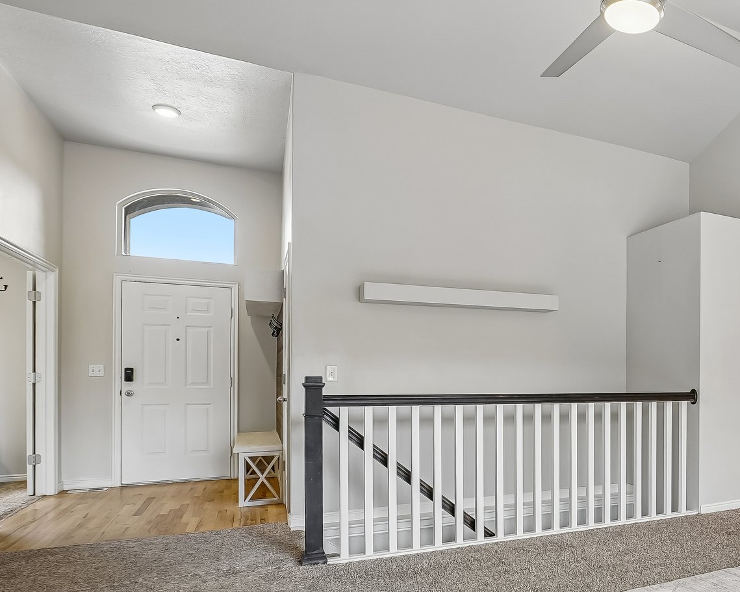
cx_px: 650
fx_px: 591
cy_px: 383
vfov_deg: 52.4
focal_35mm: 27
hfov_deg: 56.4
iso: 400
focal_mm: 16
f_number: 8
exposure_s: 1/20
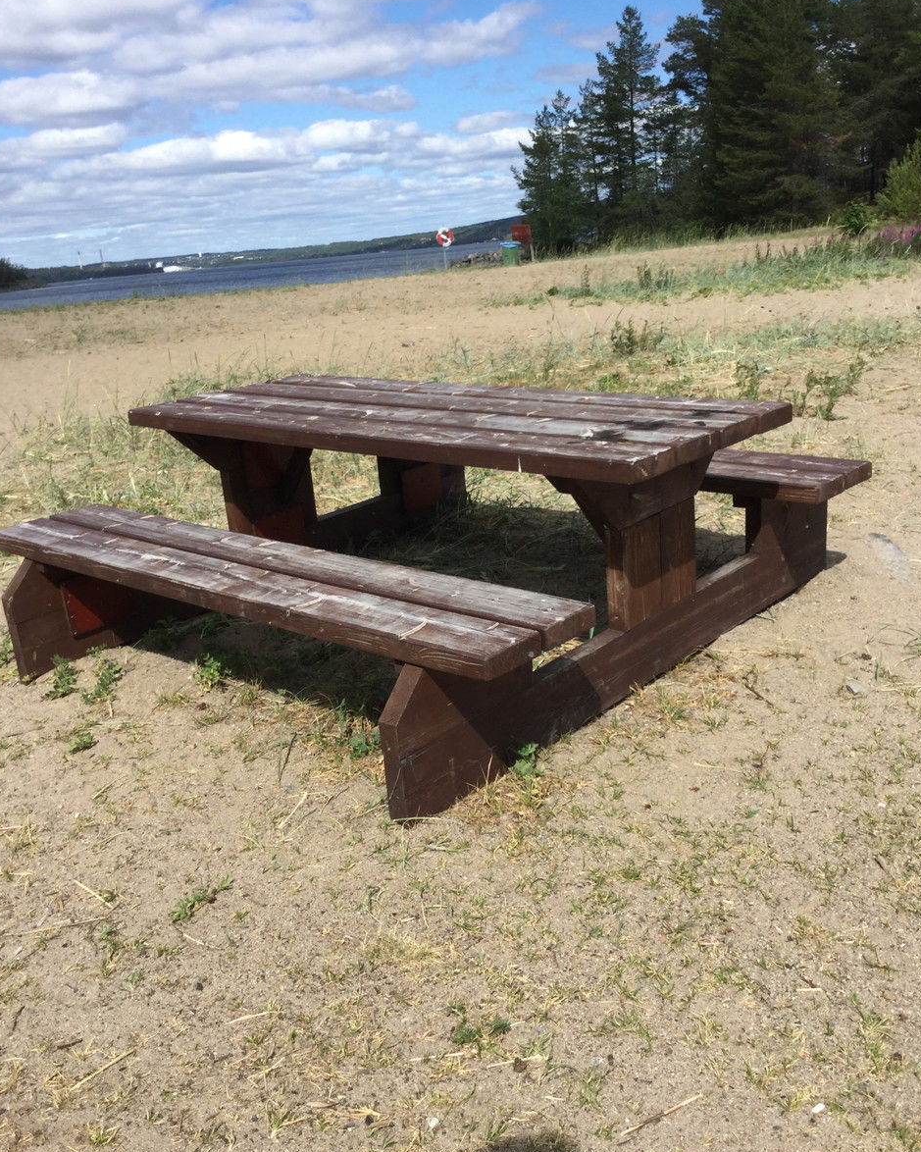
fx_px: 1125
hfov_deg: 44.5
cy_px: 566
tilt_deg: -16.3
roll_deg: +2.6
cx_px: 462
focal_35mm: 33
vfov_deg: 54.2
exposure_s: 1/1381
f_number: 2.4
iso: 25
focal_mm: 3.3
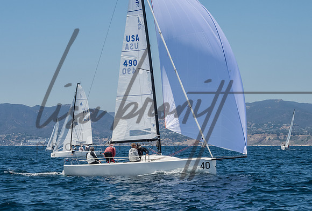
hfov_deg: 17.2
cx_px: 138
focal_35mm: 119
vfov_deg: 11.6
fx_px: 1033
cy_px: 116
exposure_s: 1/1000
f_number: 14
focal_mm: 70
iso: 640
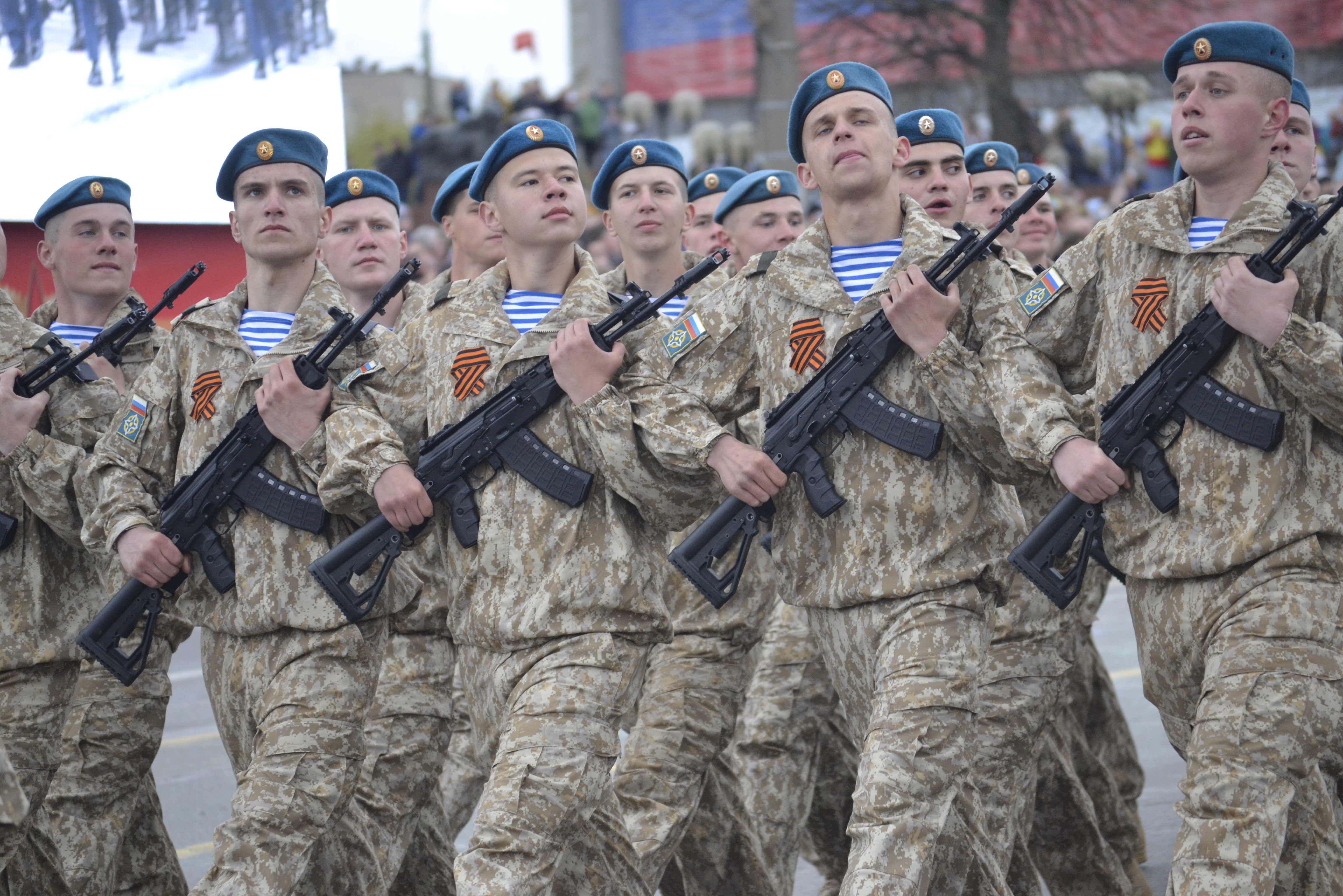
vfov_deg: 7.5
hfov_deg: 11.2
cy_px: 448
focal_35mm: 183
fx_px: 6826
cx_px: 672
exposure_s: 1/500
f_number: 4.8
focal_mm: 122
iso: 1000
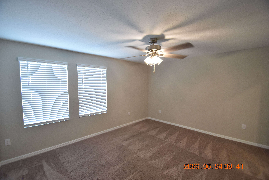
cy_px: 90
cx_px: 134
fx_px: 112
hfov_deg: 100.4
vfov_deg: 77.3
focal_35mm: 15
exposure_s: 1/60
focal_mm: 10
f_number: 3.5
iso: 800
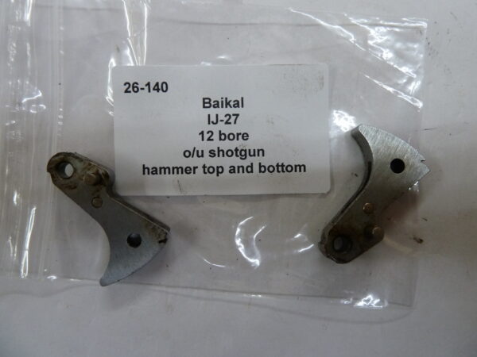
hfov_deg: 69.4
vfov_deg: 54.9
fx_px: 344
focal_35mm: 25
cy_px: 178
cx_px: 238
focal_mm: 4.1
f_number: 3.3
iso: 250
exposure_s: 1/30
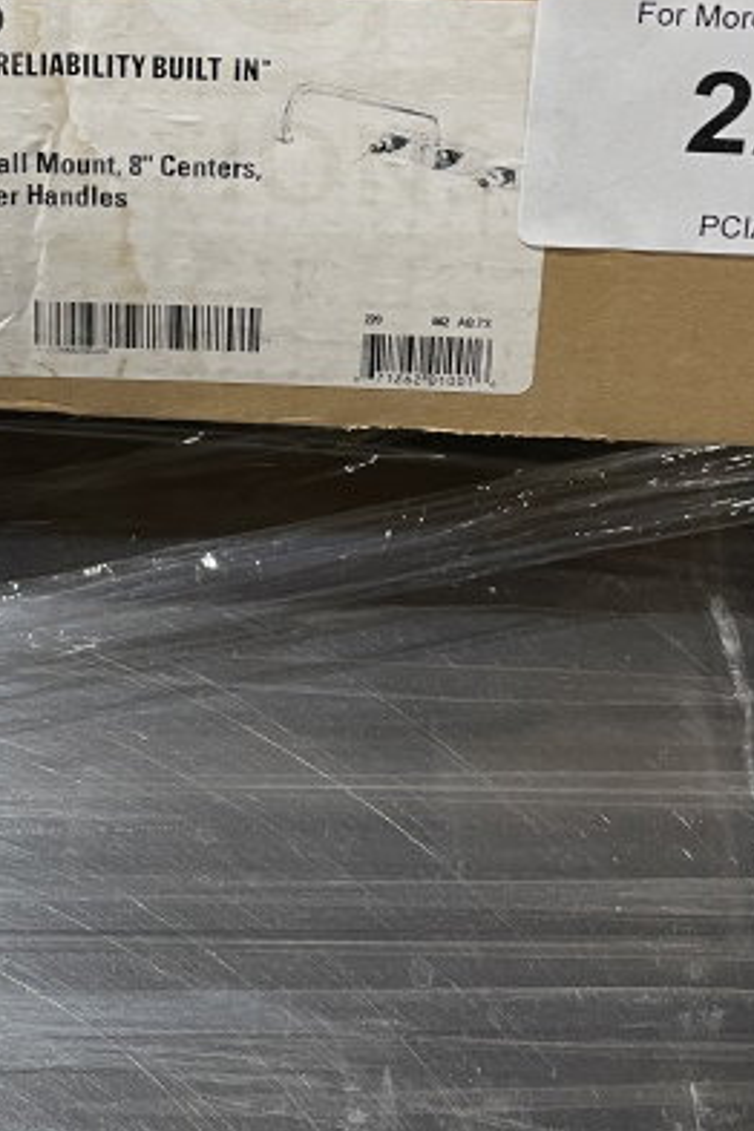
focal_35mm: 56
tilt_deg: -10.1
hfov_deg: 24.0
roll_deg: -1.3
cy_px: 4
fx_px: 1759
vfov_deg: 32.8
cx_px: 199
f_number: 1.6
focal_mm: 4.2
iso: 125
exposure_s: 1/71
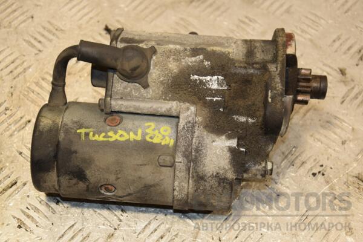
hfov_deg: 27.0
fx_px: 756
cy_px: 121
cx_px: 182
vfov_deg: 18.2
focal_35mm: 75
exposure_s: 1/125
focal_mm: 50
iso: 800
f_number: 5
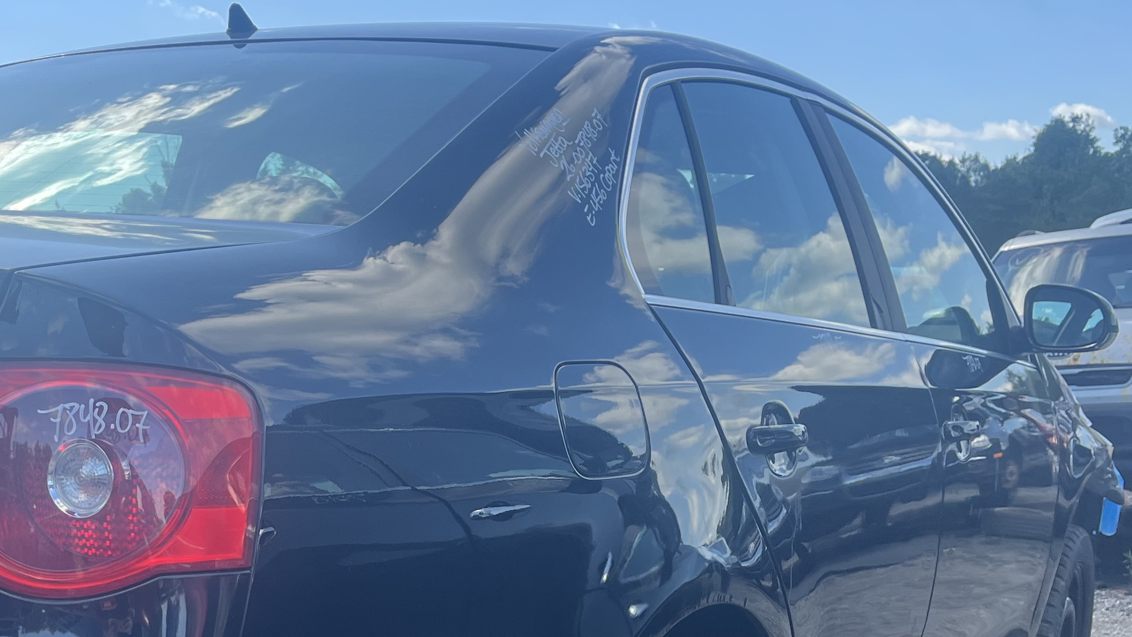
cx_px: 264
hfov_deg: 36.2
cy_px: 619
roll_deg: +0.3
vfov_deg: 20.8
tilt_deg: -9.2
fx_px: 1681
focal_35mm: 56
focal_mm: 5.1
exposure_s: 1/891
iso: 50
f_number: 1.6
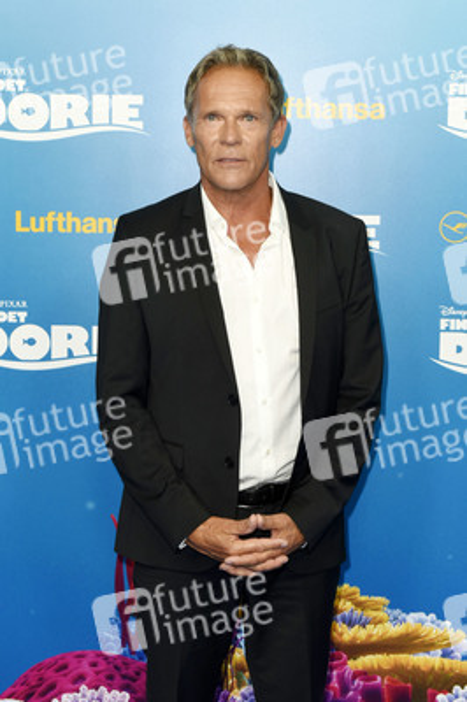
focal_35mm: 58
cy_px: 351
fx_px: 1130
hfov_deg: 23.3
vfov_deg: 34.5
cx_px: 234
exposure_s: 1/250
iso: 640
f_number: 5.6
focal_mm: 58
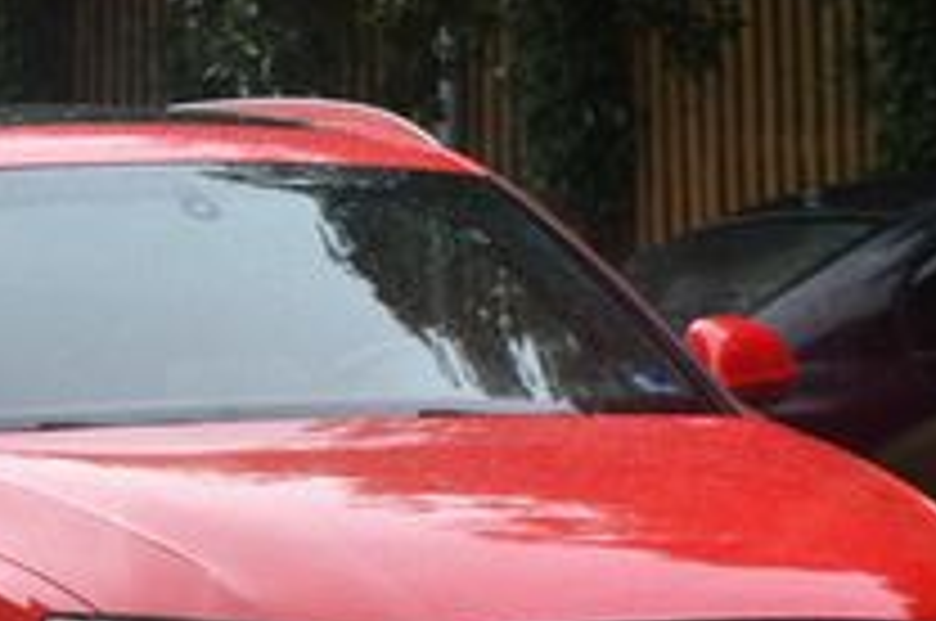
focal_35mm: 397
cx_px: 166
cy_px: 410
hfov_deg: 5.2
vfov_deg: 3.5
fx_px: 10306
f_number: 5.6
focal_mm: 86
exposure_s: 1/250
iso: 400
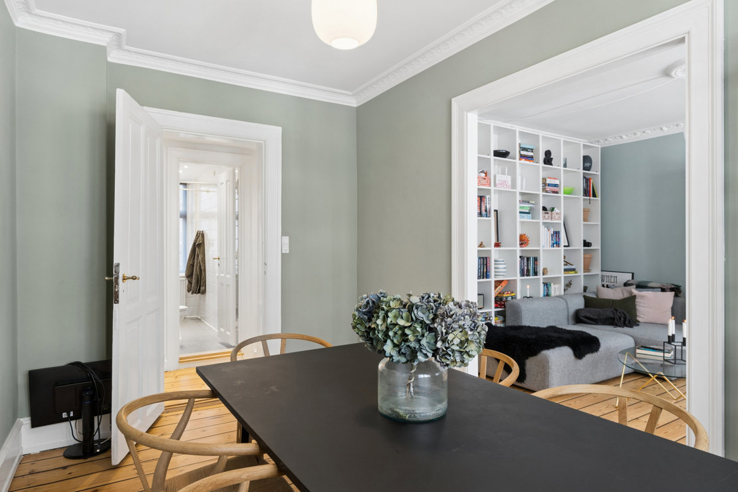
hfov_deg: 81.2
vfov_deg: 59.5
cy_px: 246
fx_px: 430
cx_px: 369
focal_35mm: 21
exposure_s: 1/3.33
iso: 200
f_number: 8
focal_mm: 14
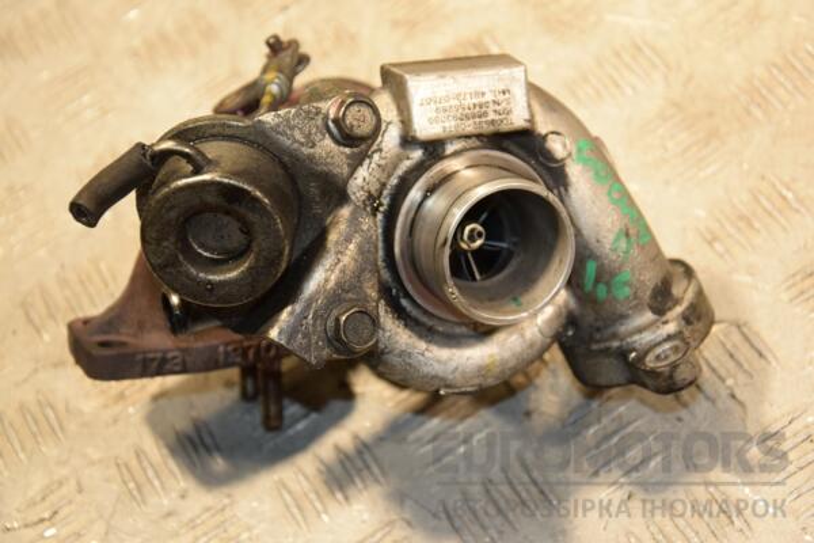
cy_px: 272
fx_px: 2103
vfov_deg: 14.7
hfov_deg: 21.9
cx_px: 407
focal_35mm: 93
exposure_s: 1/125
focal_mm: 62
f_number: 5.3
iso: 800
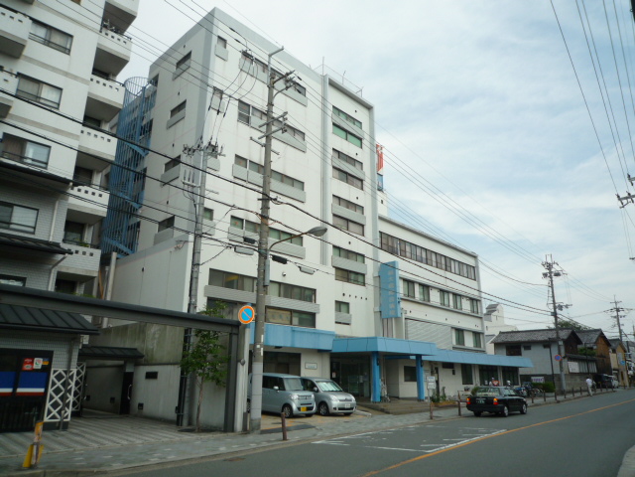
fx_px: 459
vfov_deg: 54.9
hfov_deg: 69.4
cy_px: 238
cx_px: 318
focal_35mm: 25
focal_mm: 4.4
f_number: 4
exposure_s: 1/800
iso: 100
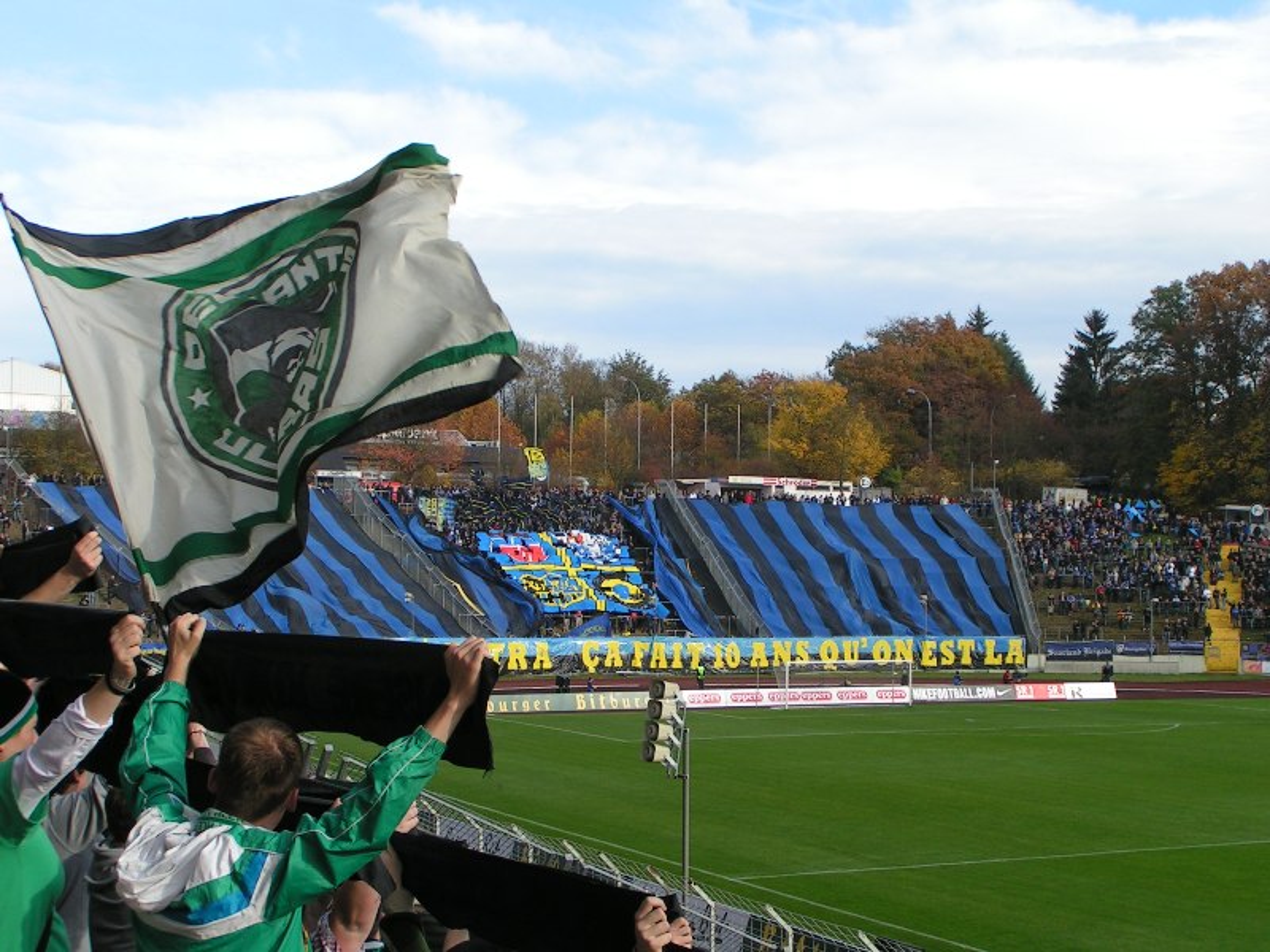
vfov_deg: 25.7
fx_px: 2091
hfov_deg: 33.8
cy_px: 476
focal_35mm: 57
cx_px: 635
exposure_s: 1/250
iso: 50
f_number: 5
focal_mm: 8.7
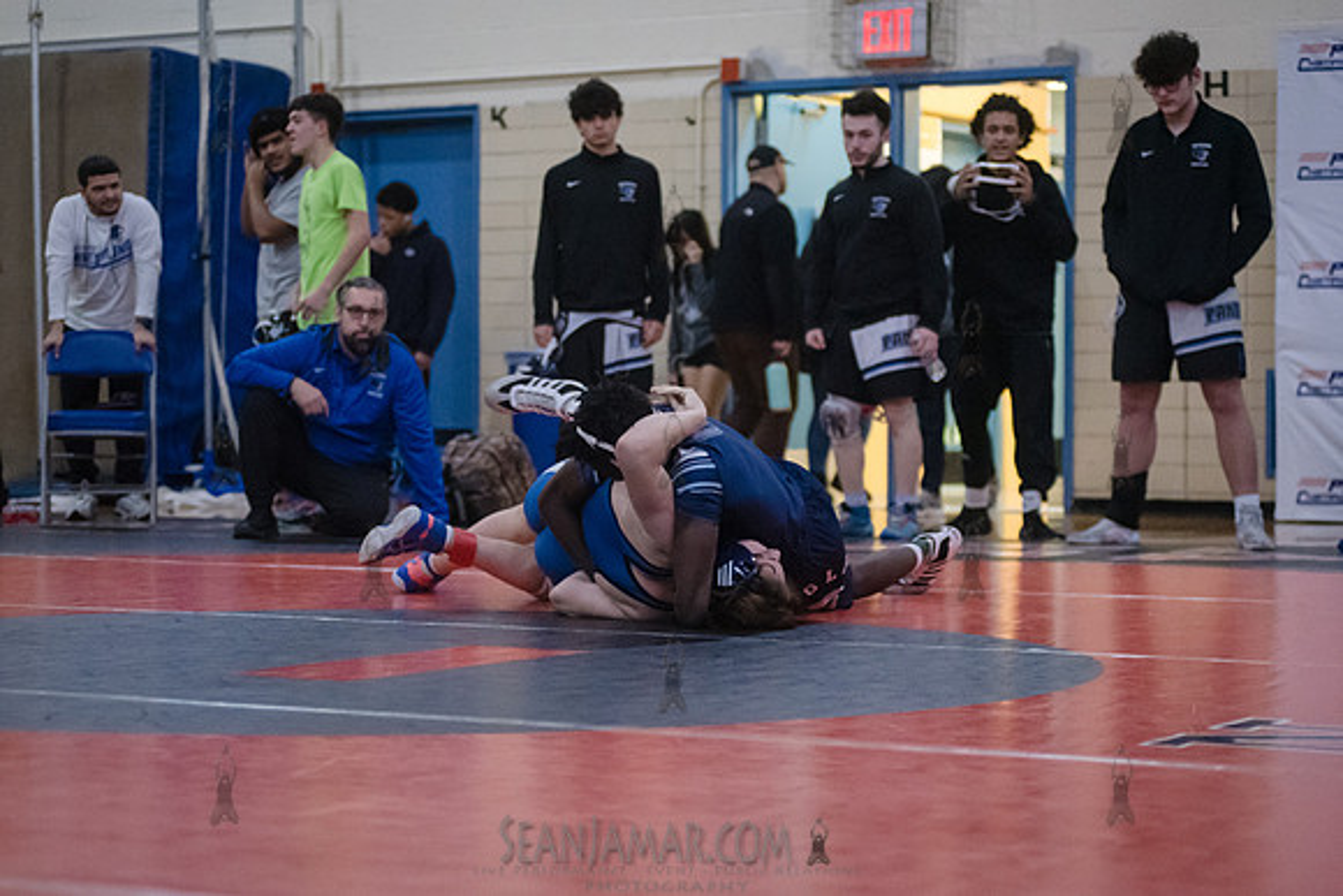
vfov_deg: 15.8
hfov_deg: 23.4
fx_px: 3237
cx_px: 640
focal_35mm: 87
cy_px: 450
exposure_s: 1/400
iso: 8000
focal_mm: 80
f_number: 3.2
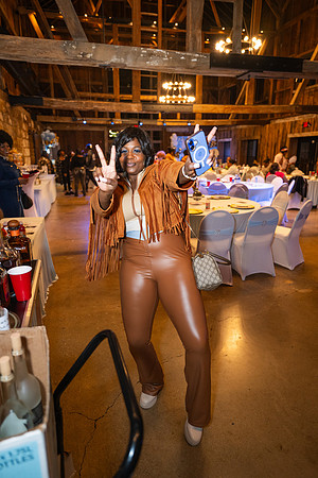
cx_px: 159
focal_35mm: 24
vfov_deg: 73.7
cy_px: 239
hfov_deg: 53.1
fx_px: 318
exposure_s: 1/125
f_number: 2.8
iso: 1250
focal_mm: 24
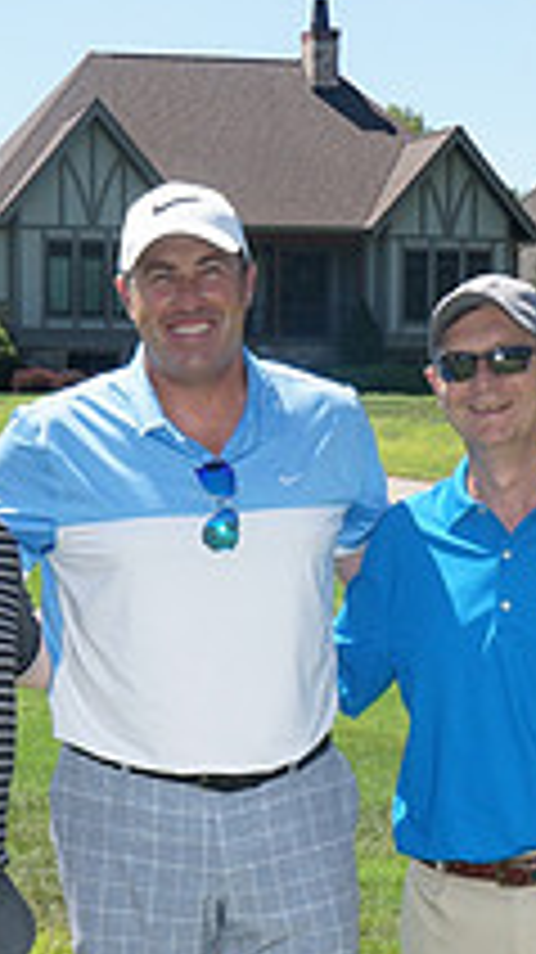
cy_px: 803
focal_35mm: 109
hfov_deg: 11.1
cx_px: 324
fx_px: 2758
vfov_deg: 19.4
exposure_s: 1/250
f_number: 18
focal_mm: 38
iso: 800
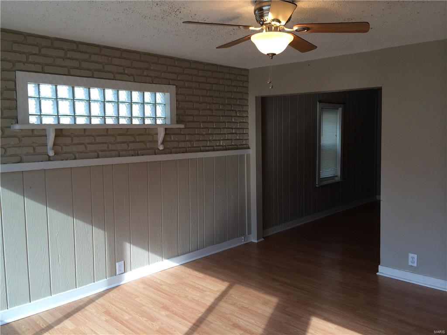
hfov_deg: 60.0
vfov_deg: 46.8
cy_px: 168
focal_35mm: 30
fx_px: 387
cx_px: 224
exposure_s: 1/120
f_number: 2.2
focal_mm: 4.12
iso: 50
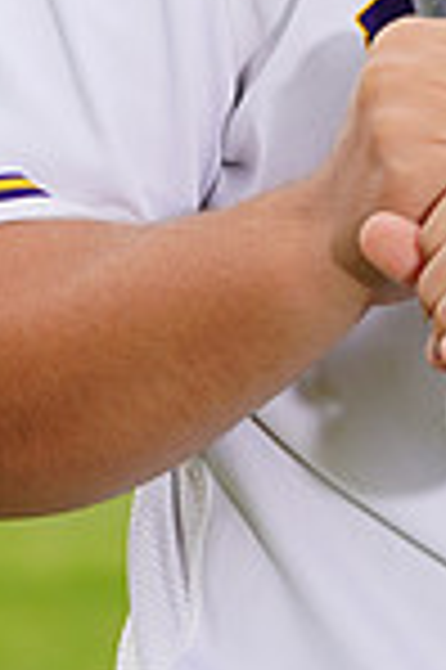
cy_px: -243
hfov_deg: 1.4
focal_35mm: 950
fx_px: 17694
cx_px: 534
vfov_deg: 2.2
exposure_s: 1/250
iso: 200
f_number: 9
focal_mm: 244
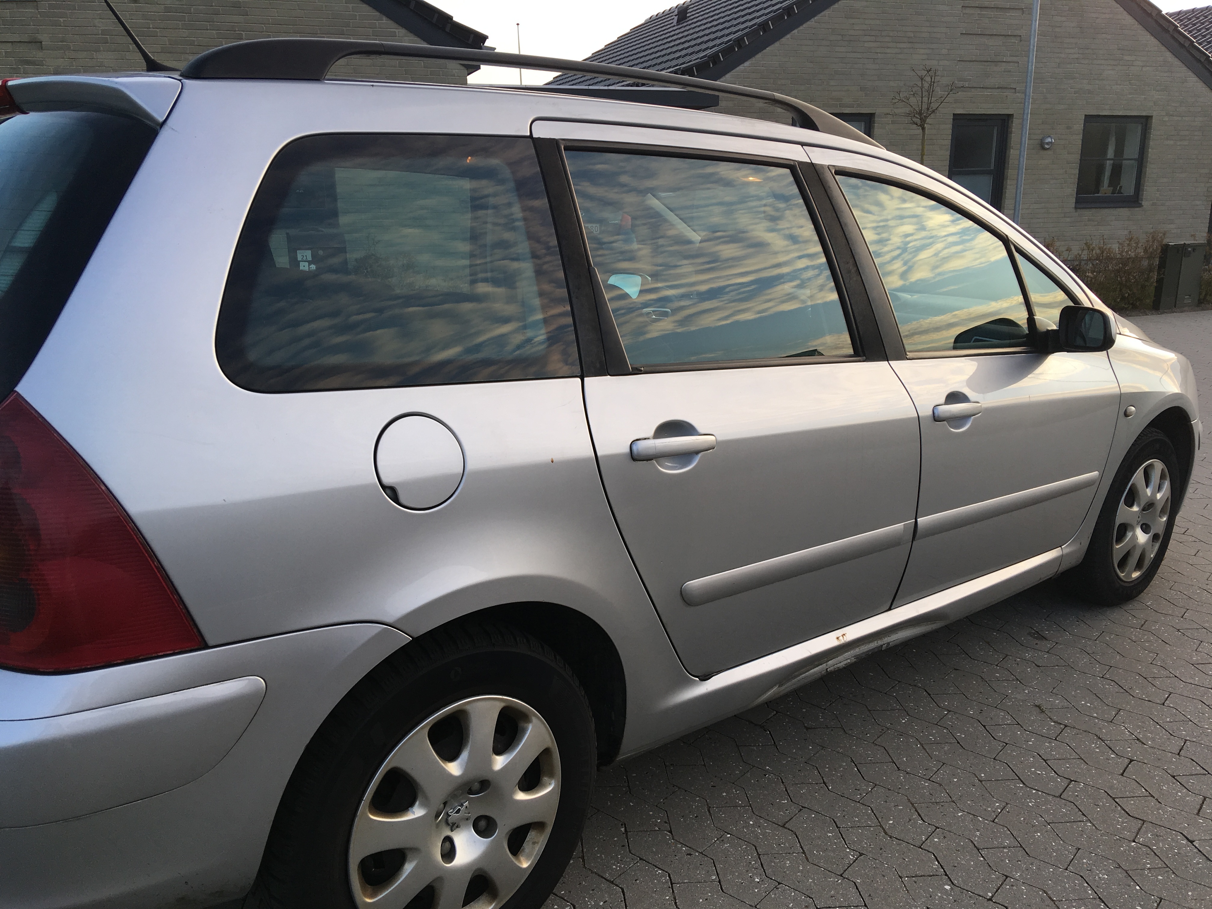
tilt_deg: -14.9
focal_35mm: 29
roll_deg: +0.6
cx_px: 606
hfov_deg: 61.7
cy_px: 454
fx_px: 1015
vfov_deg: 48.2
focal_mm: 4.15
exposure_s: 1/165
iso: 25
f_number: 2.2
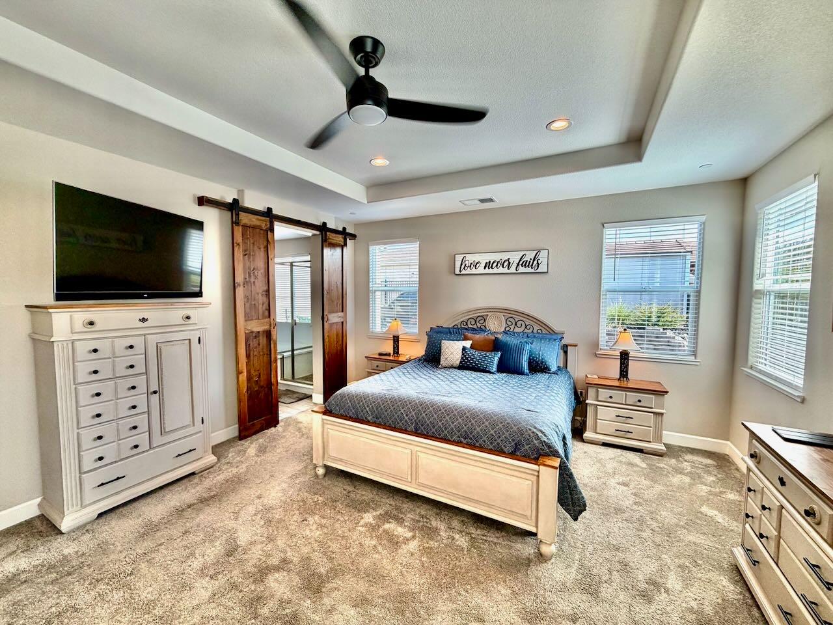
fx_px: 337
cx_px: 416
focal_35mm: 14
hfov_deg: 102.1
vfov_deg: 85.7
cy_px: 312
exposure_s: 1/120
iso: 80
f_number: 2.2
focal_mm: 2.22
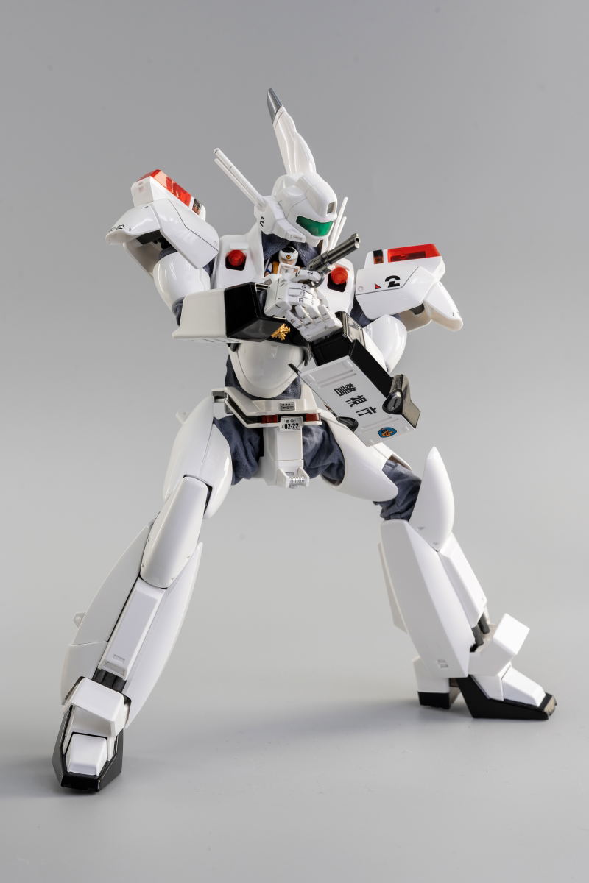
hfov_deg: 15.2
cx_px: 294
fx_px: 2209
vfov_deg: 22.6
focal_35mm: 90
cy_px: 442
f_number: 13
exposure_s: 1/3
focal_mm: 90
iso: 160
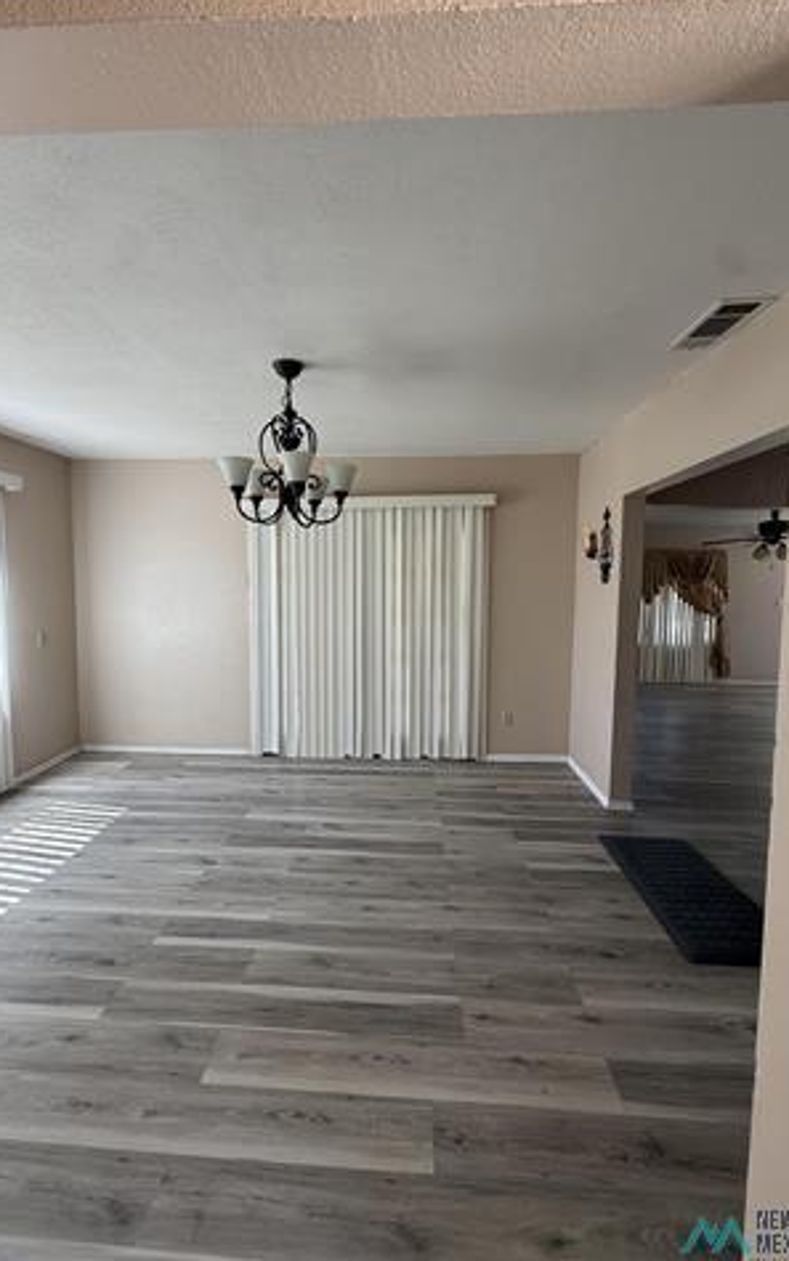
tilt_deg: -4.6
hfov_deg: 74.8
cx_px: 380
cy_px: 627
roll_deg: -0.9
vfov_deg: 101.5
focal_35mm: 15
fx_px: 516
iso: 80
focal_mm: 2.22
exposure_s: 1/99
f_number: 2.2
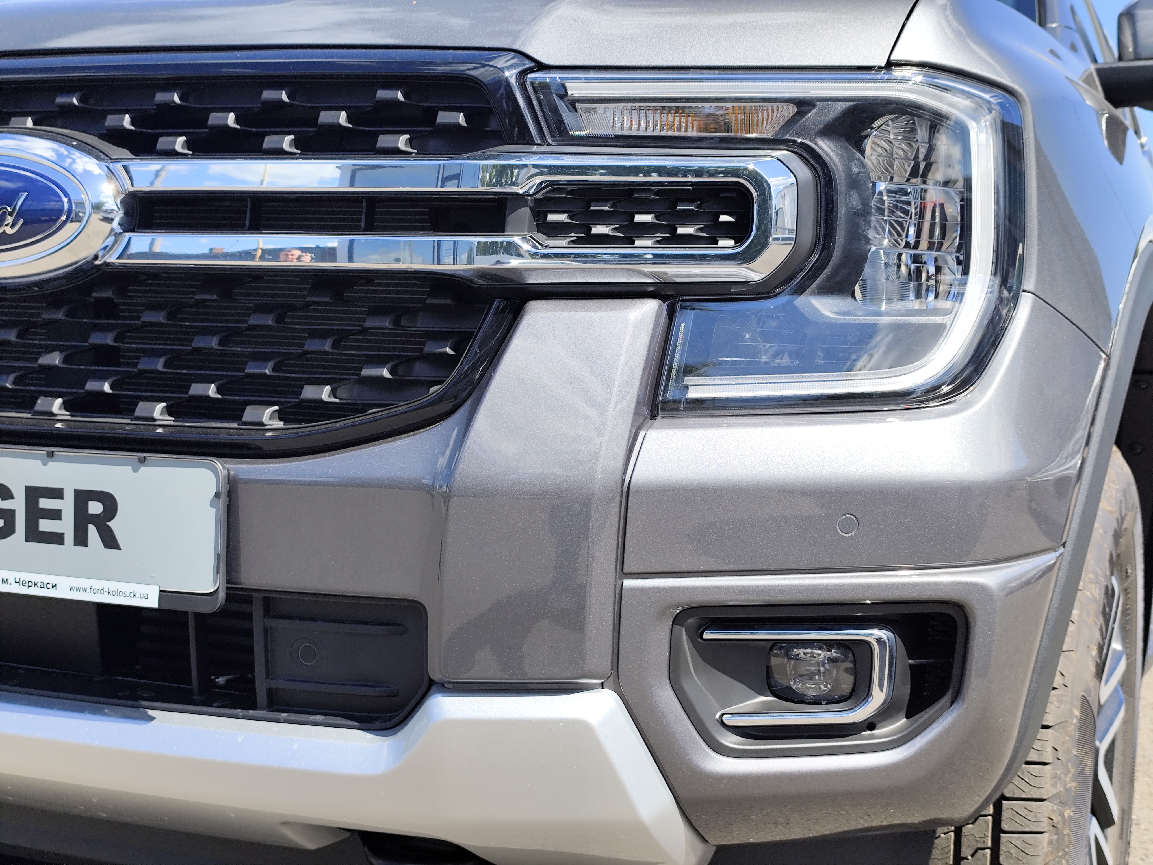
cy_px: 432
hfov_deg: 41.2
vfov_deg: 31.5
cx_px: 576
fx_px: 1532
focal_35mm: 46
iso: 50
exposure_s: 1/810
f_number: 1.65
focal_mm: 6.19
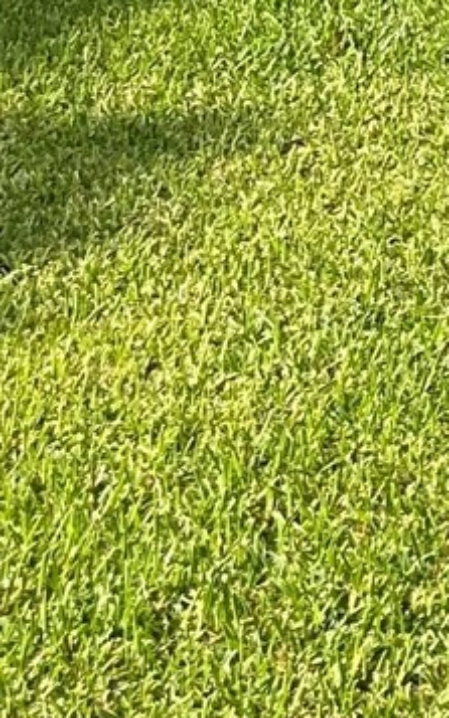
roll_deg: -3.1
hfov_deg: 7.6
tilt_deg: -3.0
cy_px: -418
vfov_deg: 13.4
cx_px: 1456
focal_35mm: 146
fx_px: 2860
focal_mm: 6.86
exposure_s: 1/1812
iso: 80
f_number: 1.78
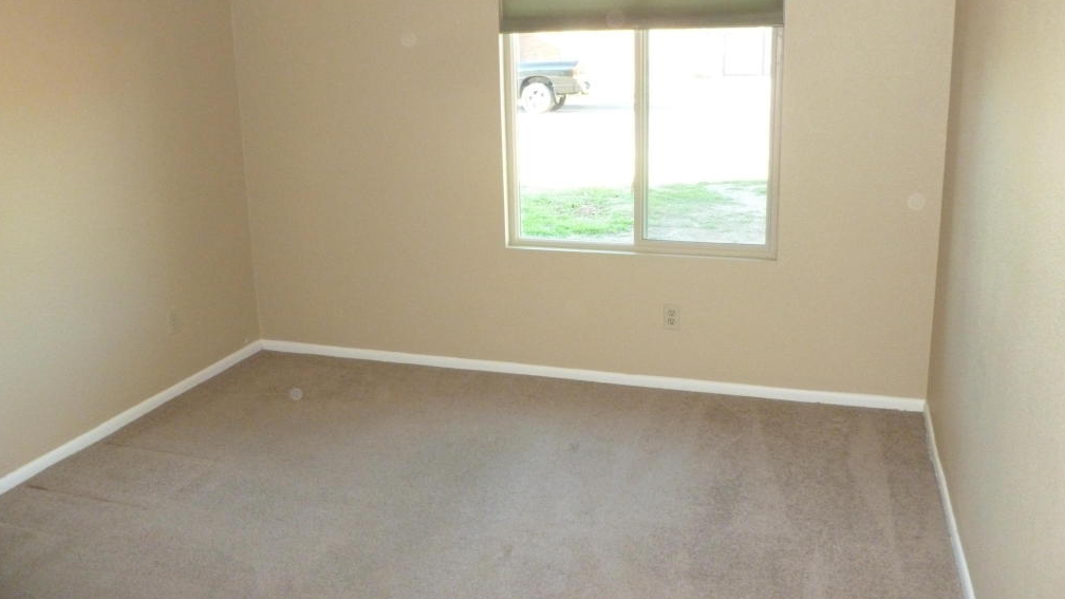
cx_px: 529
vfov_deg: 37.6
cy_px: 232
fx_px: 875
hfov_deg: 62.6
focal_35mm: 31
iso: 500
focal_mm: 5
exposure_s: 1/60
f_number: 3.3
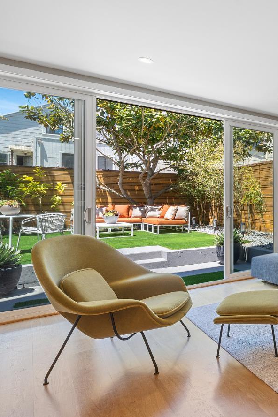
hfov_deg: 35.5
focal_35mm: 28
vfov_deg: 66.4
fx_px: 319
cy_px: 200
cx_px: 344
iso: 100
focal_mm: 16.3
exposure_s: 1/10
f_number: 8
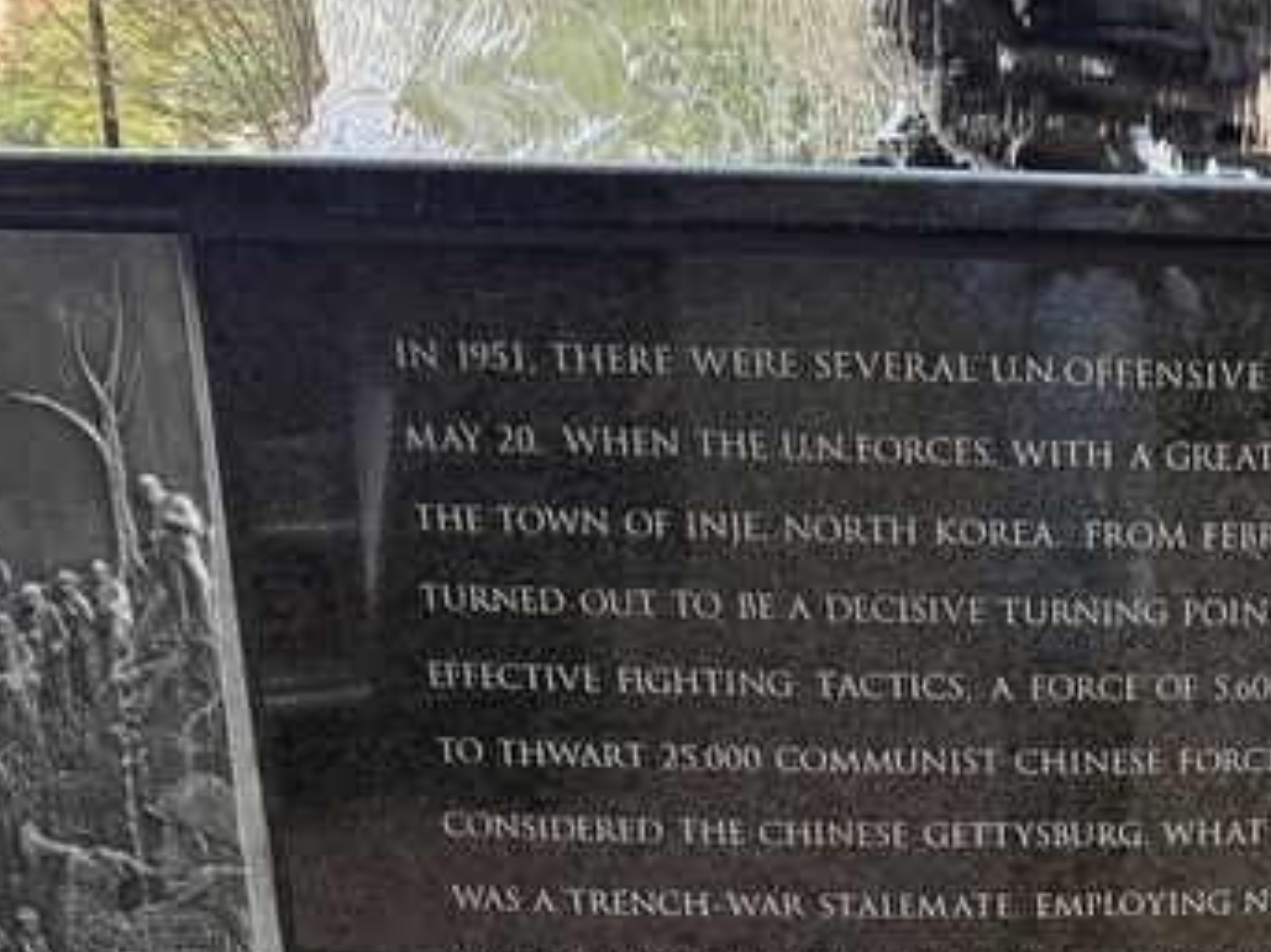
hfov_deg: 31.2
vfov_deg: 25.4
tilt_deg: -14.9
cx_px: 1334
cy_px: 841
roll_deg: -2.3
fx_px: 2055
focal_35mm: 56
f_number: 1.78
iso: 125
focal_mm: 6.76
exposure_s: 1/129
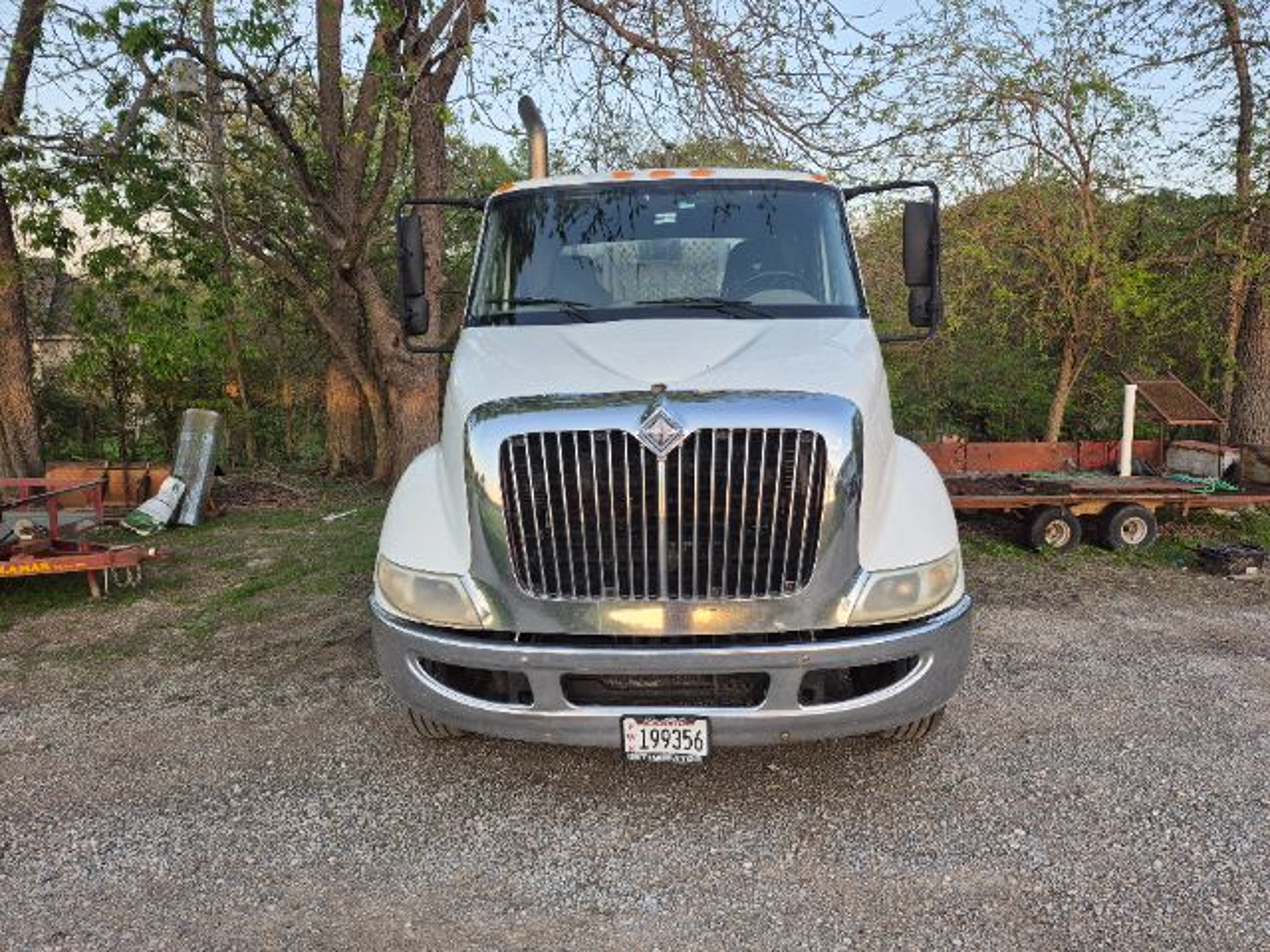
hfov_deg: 73.9
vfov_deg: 58.9
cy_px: 476
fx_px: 844
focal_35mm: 23
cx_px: 635
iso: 40
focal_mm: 5.4
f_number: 1.8
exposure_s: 1/180
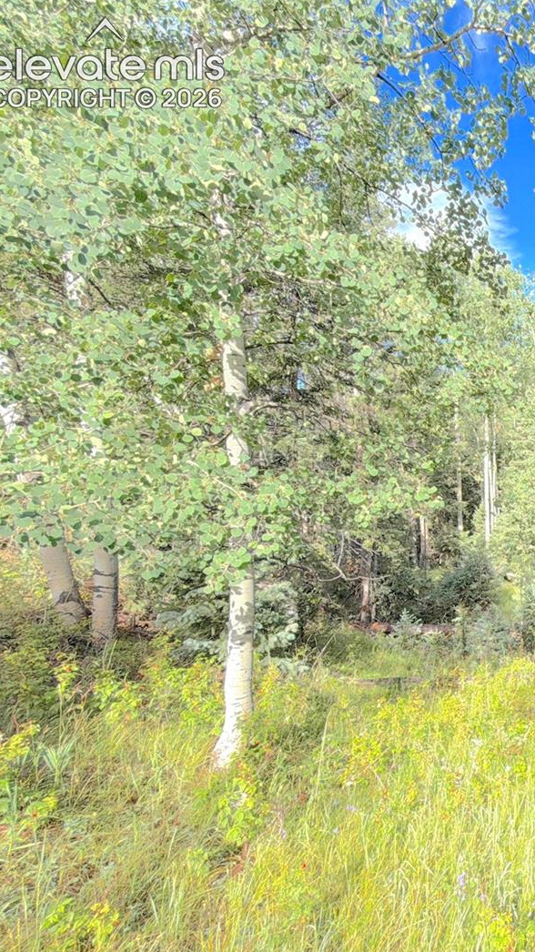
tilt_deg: -4.8
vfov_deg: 83.8
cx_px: 630
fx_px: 530
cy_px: 486
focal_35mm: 21
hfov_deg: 39.8
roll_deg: +1.7
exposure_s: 1/502
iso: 50
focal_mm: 2.22
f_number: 2.2
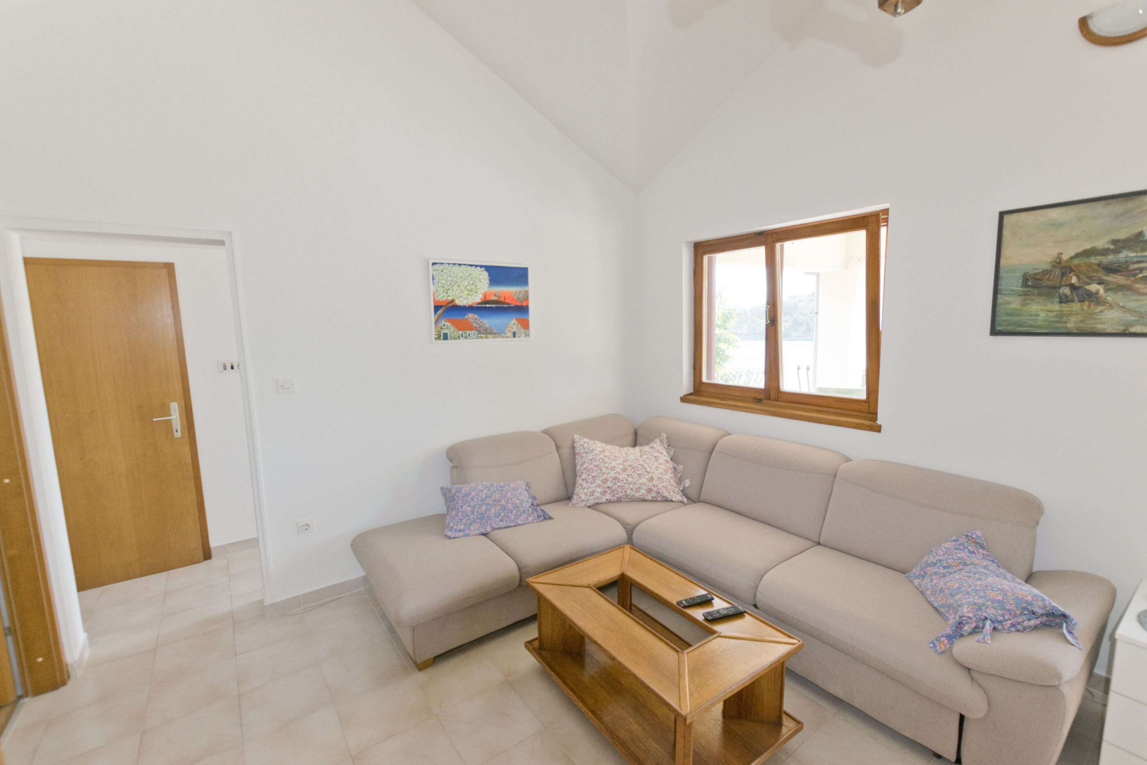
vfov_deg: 77.3
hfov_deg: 100.4
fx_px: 478
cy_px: 382
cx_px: 574
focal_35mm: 15
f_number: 5.6
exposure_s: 1/125
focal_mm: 10
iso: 400
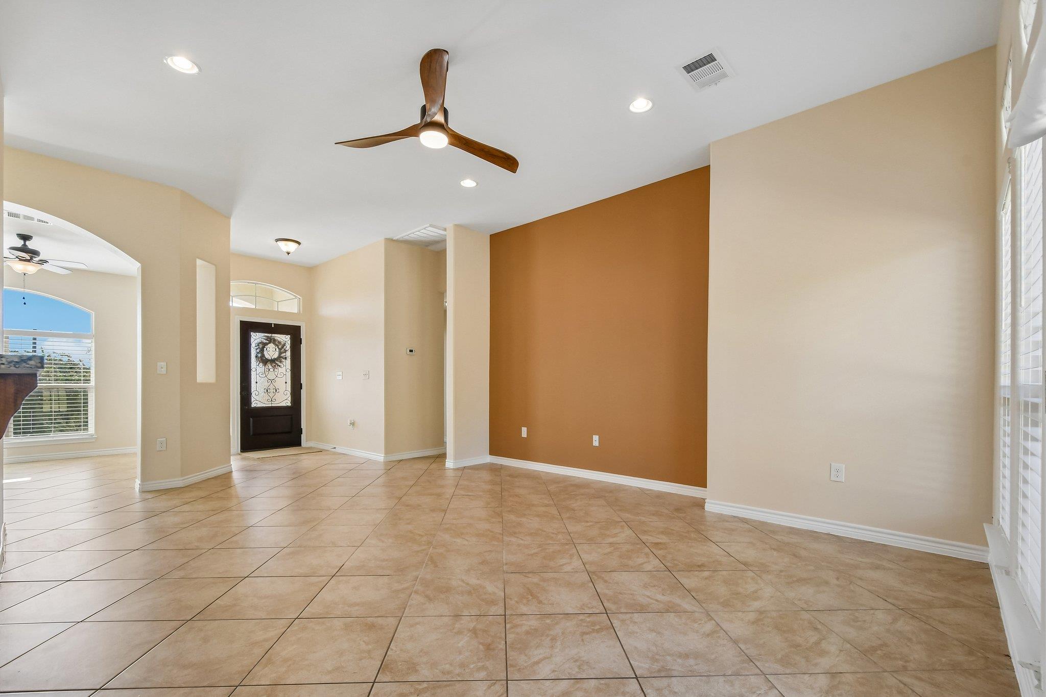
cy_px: 348
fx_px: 436
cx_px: 523
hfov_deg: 100.4
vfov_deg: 77.3
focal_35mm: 15
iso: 400
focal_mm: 10
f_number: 8
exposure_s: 1/80
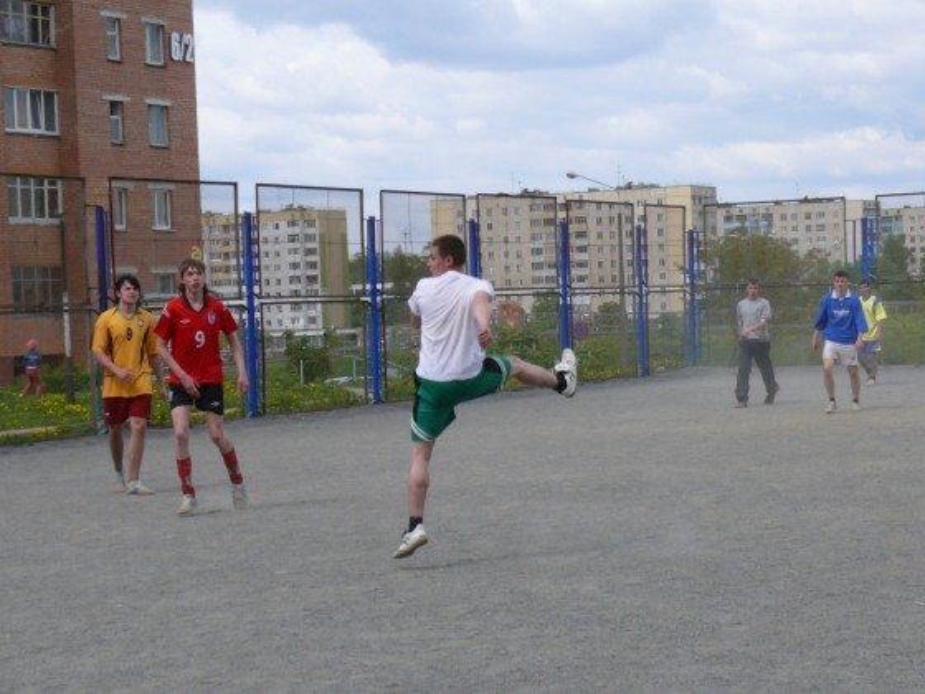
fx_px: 2405
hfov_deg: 21.8
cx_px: 462
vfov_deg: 16.4
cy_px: 347
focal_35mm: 90
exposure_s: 1/400
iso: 100
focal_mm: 13.9
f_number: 5.6
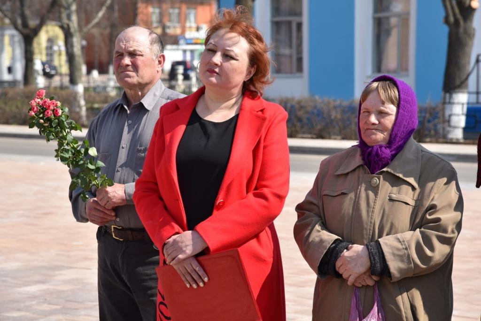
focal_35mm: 120
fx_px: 1604
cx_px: 240
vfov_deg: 11.4
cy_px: 160
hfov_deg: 17.1
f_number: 9
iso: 200
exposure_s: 1/320
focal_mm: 120
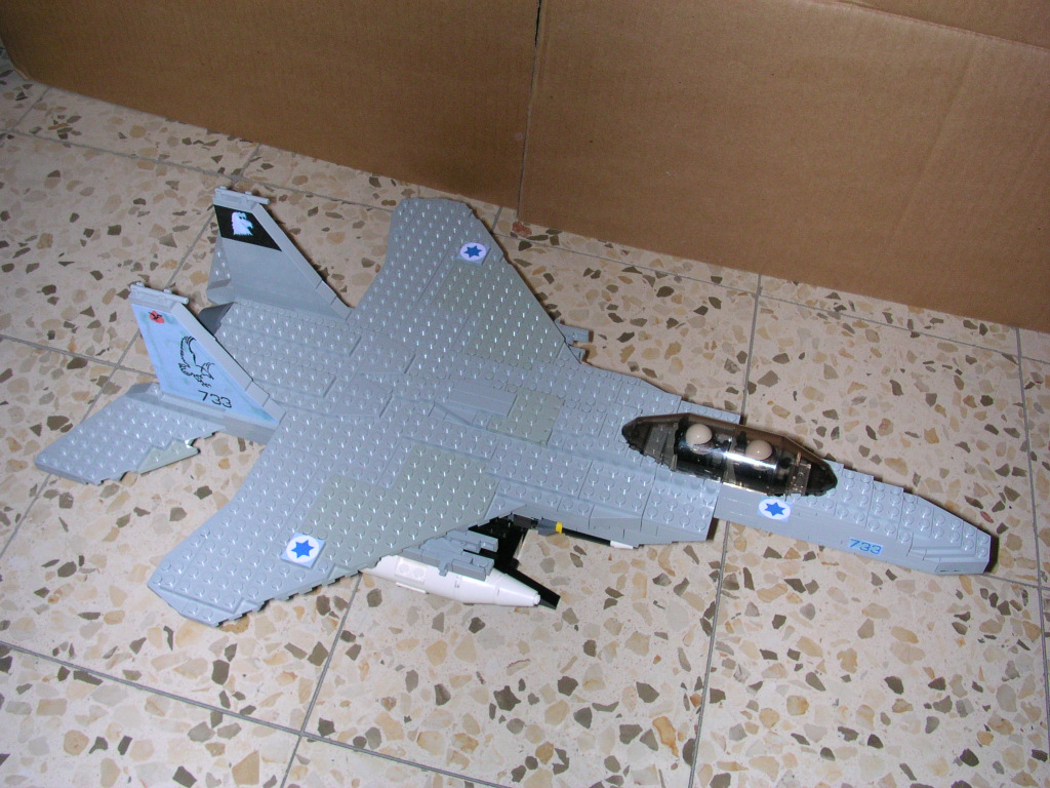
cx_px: 525
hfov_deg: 50.1
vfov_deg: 38.7
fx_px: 1122
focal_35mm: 37
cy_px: 394
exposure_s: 1/60
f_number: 4.5
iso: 100
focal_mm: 5.6
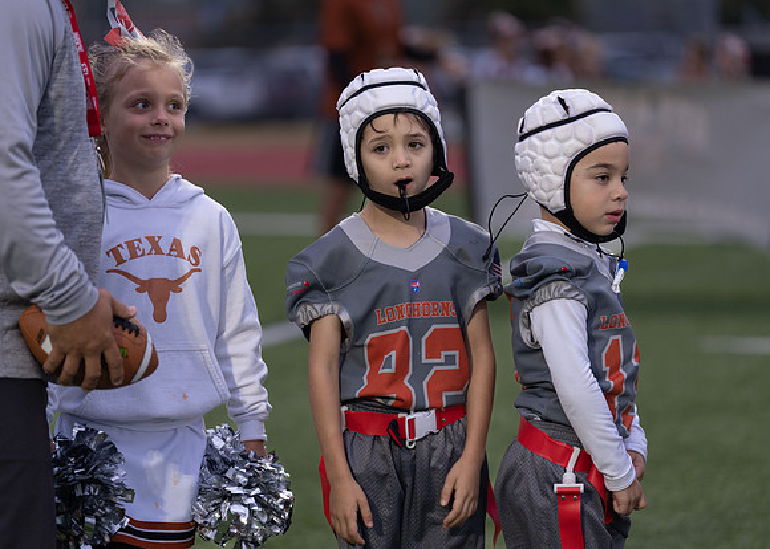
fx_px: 3574
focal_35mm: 163
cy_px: 274
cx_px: 385
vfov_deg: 8.8
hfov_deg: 12.3
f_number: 2.8
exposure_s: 1/320
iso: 500
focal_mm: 156
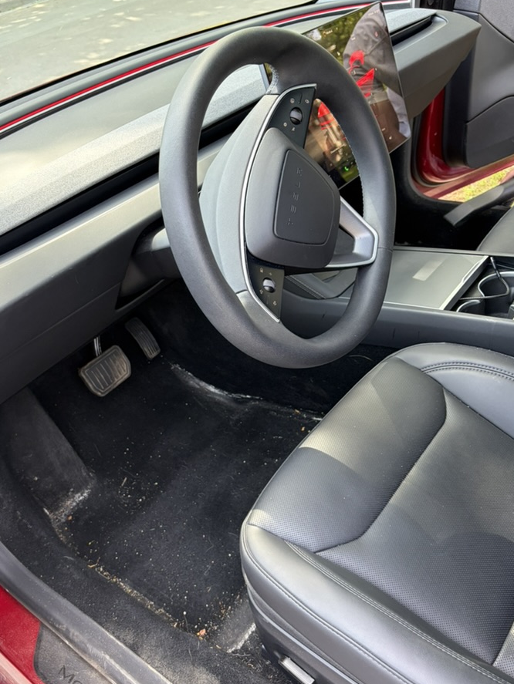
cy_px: 371
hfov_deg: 46.7
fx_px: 594
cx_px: 222
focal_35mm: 30
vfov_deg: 59.9
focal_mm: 5.96
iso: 125
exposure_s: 1/105
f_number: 1.6
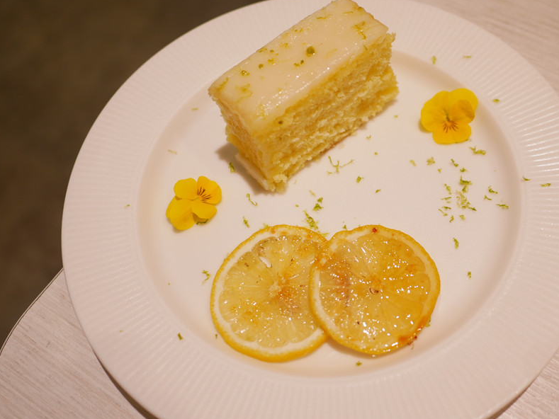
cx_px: 338
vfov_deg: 37.7
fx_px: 614
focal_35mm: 38
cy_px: 217
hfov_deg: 48.6
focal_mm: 15
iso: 200
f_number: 1.7
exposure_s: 1/100
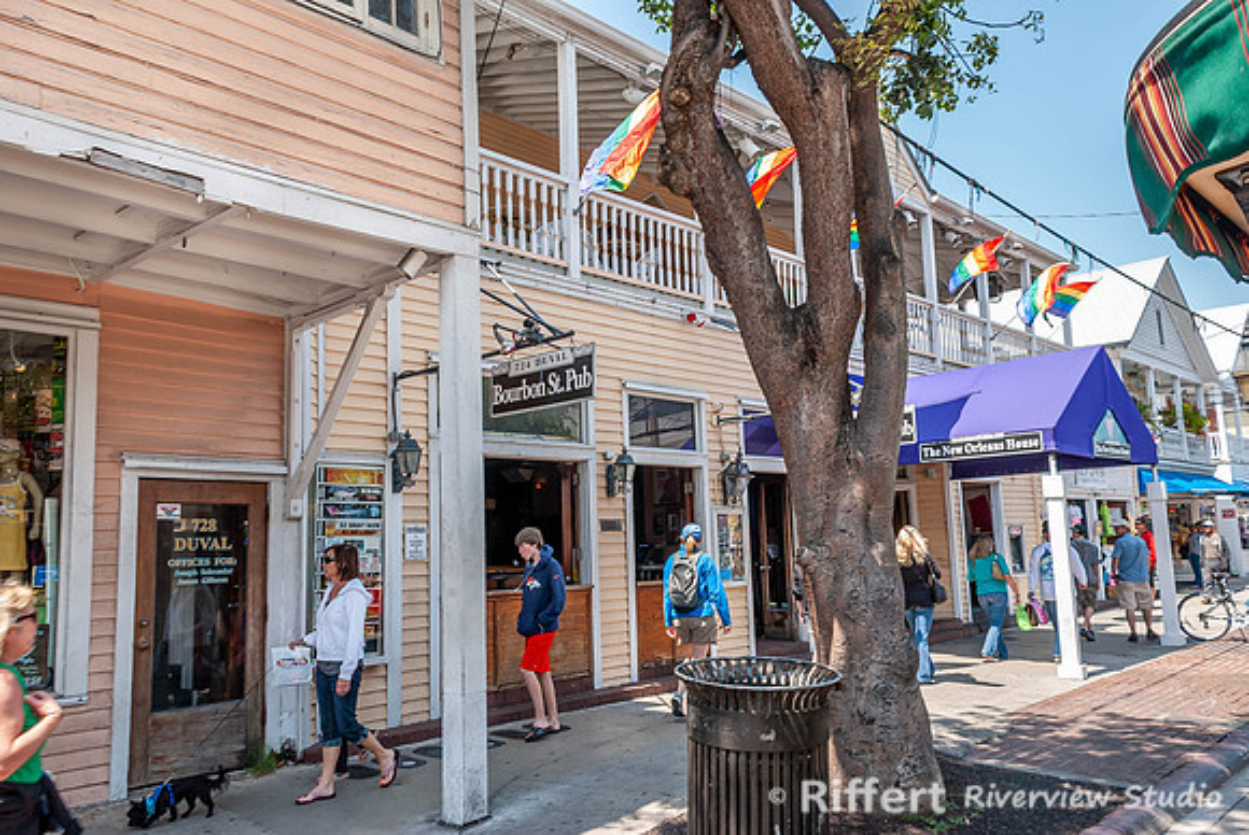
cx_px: 624
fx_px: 938
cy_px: 418
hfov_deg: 67.3
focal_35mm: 27
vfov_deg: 48.0
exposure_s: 1/200
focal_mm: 18
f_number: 5
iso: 100
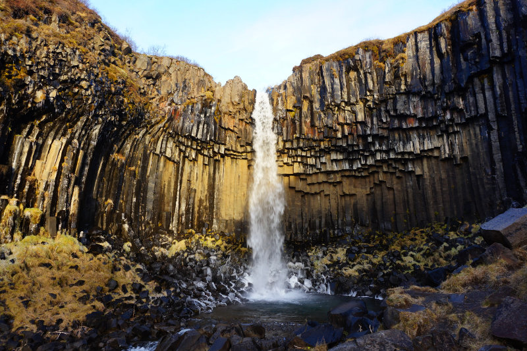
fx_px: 351
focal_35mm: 24
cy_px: 176
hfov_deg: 73.8
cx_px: 264
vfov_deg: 53.1
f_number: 4.5
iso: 100
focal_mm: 16
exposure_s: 1/60
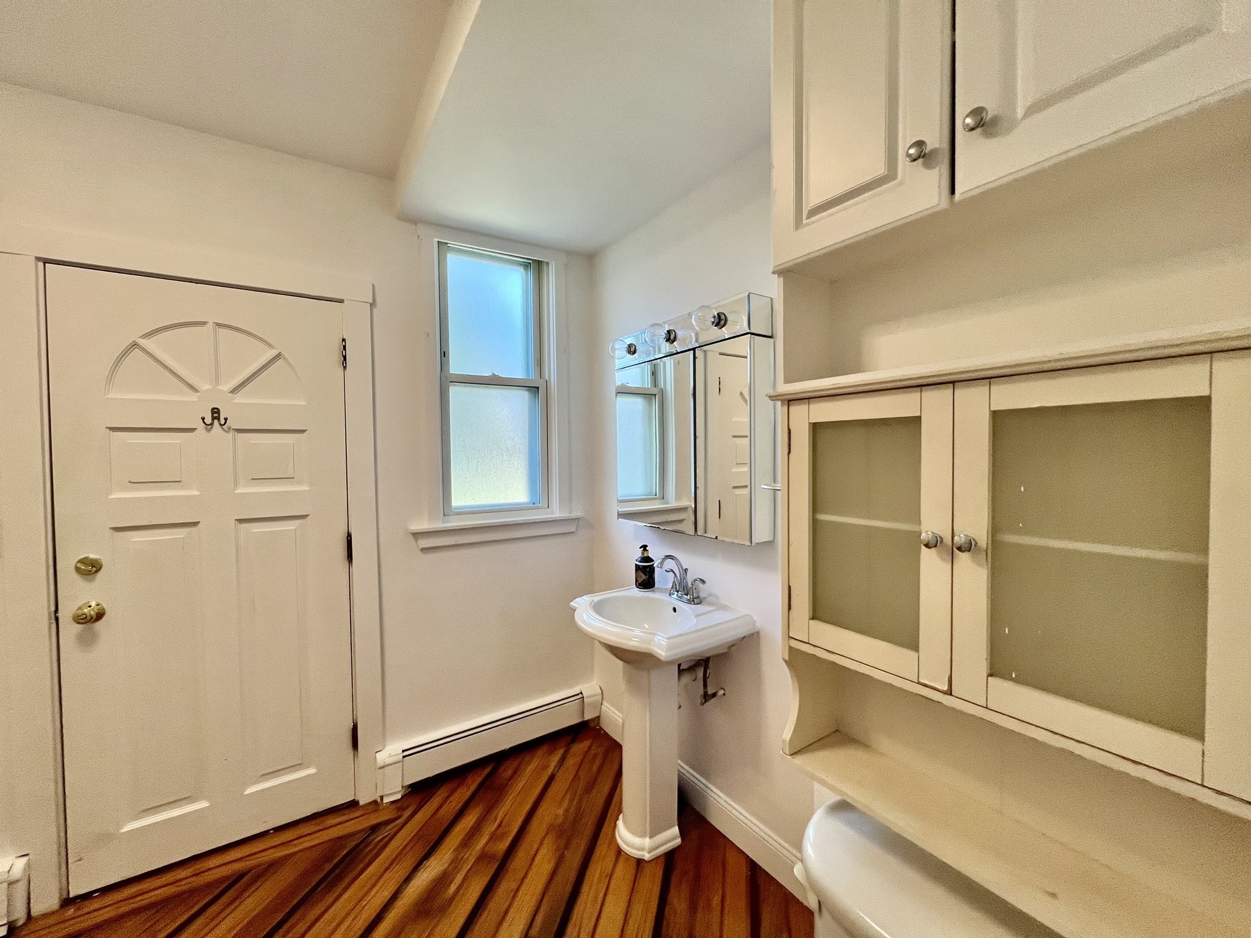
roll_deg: -0.3
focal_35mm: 13
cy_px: 469
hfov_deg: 106.2
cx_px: 626
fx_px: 470
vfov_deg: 89.9
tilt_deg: +0.2
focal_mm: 1.57
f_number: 1.8
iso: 200
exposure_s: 1/120
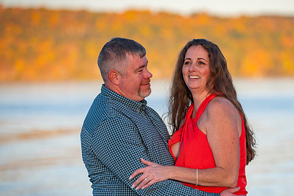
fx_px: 1519
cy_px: 105
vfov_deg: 7.4
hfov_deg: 11.0
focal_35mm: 186
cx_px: 200
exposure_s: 1/6400
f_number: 2.8
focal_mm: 130
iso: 640
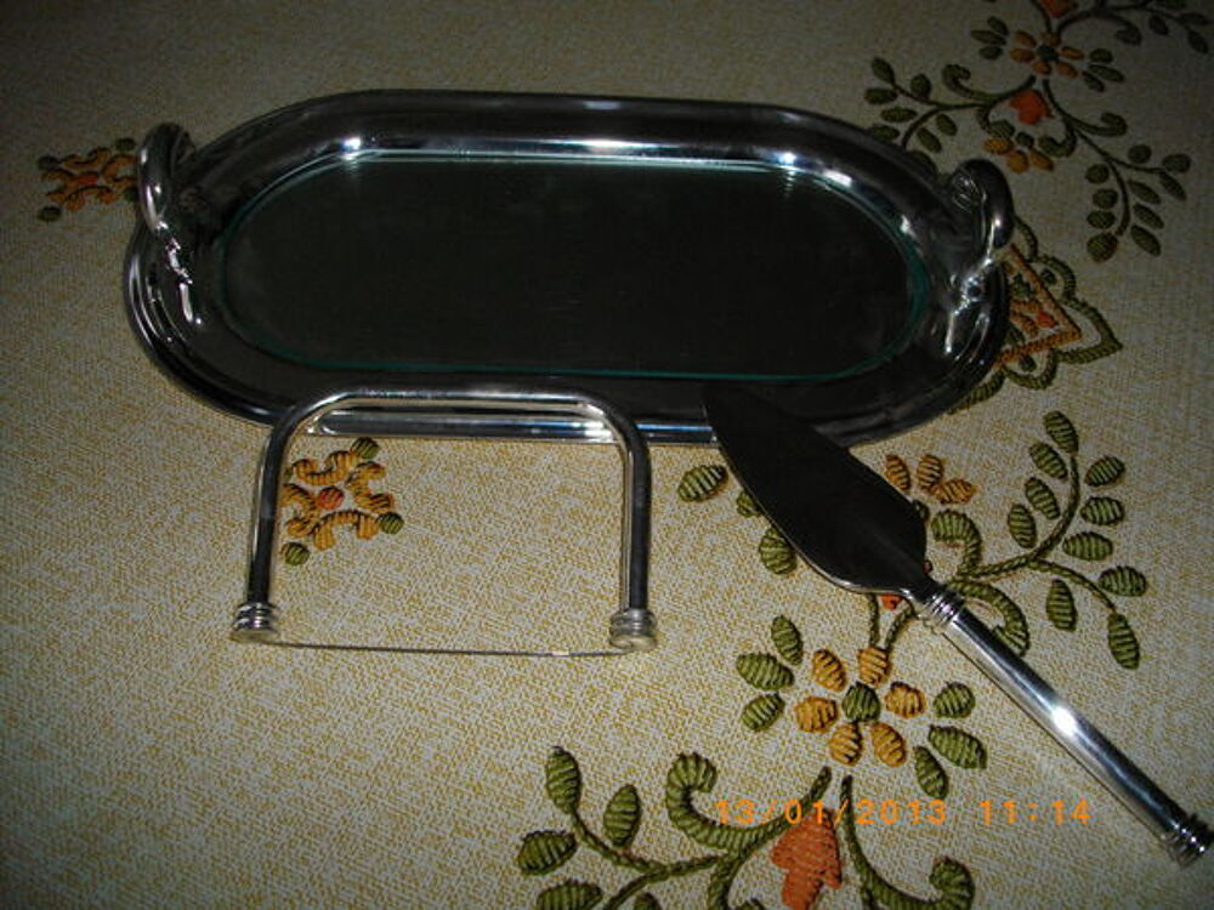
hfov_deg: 56.8
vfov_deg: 44.2
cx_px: 607
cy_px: 455
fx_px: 1122
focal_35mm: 32
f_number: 2.9
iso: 200
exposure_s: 1/50
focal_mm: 5.7
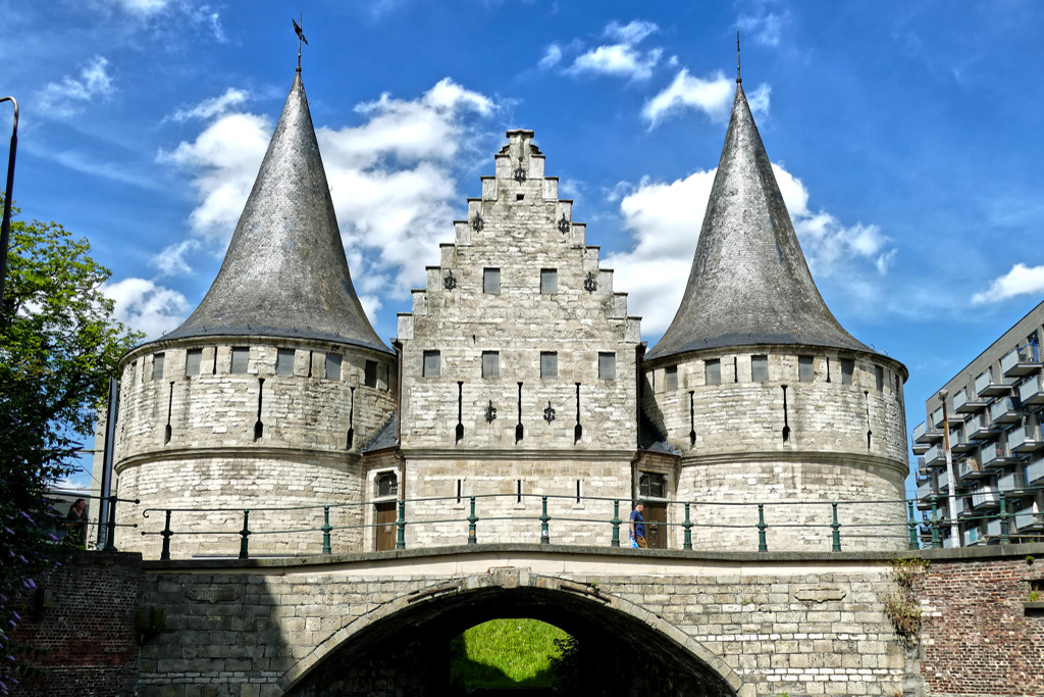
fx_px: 1015
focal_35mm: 35
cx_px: 522
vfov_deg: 37.9
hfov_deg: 54.4
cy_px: 348
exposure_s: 1/2000
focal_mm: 12.9
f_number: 4
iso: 125
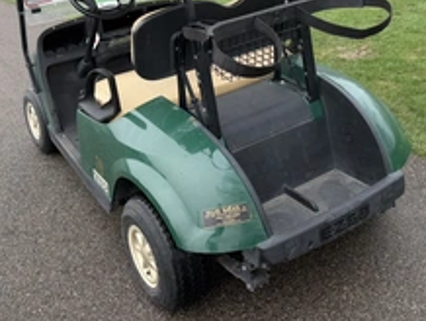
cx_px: 215
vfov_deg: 31.6
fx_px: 542
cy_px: 43
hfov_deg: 42.9
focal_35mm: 44
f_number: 1.78
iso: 80
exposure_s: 1/510
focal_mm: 6.76
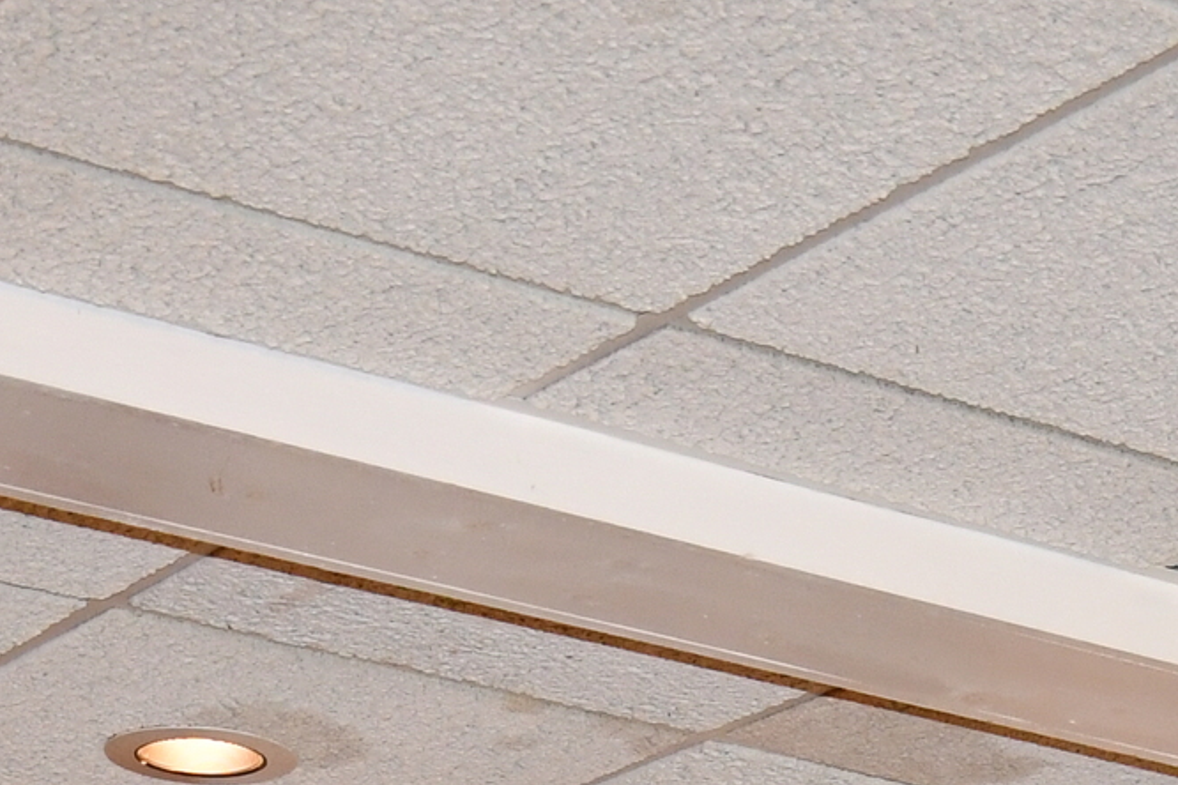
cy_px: 1791
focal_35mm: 143
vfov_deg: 8.8
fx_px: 4679
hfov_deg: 14.3
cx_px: 626
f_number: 4
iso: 1400
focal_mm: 21
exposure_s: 1/60
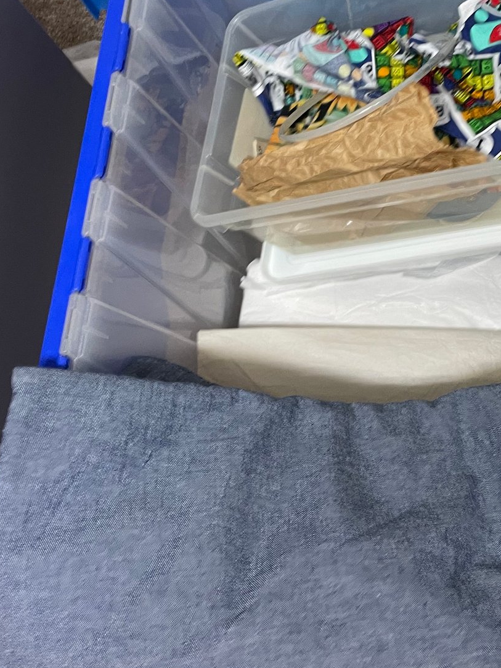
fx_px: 926
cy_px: 266
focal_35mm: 48
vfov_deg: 39.5
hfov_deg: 29.4
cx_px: 417
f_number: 1.6
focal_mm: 4.2
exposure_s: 1/53
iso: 160
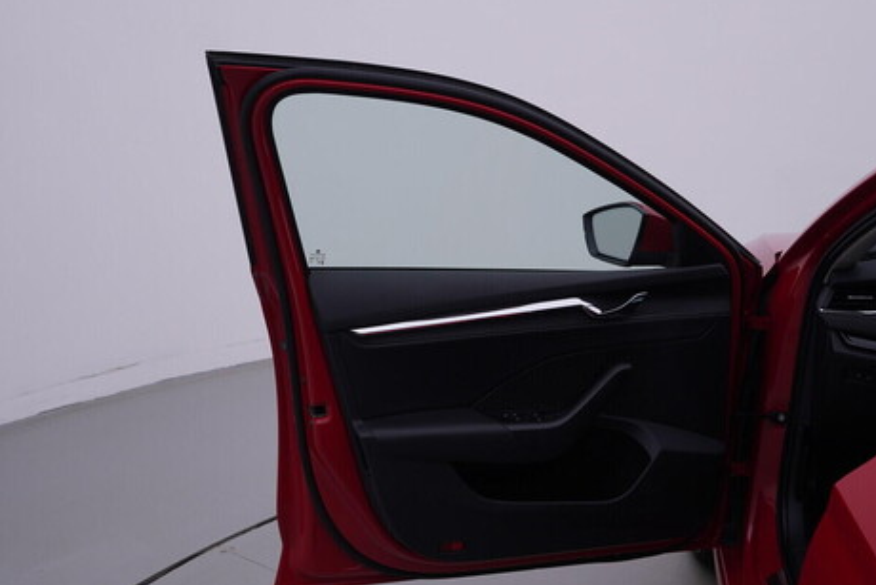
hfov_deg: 45.4
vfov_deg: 31.2
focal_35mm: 43
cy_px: 292
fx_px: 1047
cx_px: 461
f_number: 4.5
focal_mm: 24
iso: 125
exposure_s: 1/100
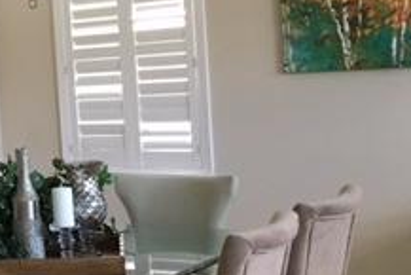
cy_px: 133
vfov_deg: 15.4
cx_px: -165
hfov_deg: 20.3
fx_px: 1017
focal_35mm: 89
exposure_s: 1/30
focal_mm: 4.15
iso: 125
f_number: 2.2
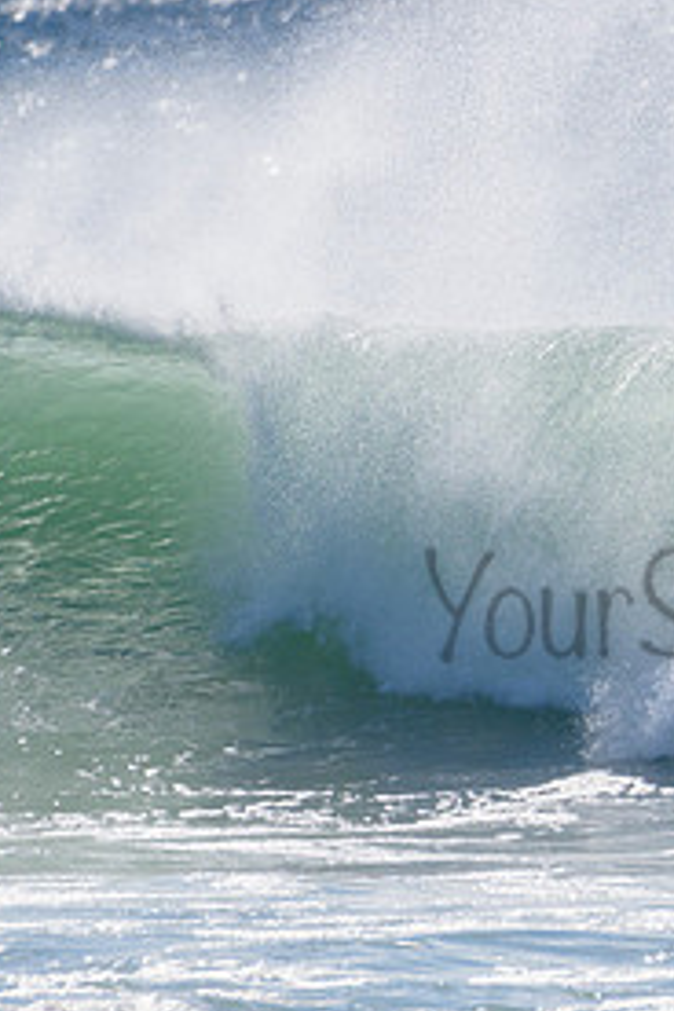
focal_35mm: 1075
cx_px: 815
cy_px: 573
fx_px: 30187
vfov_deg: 1.9
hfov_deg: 1.3
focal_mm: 500
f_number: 5.6
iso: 160
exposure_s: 1/2000
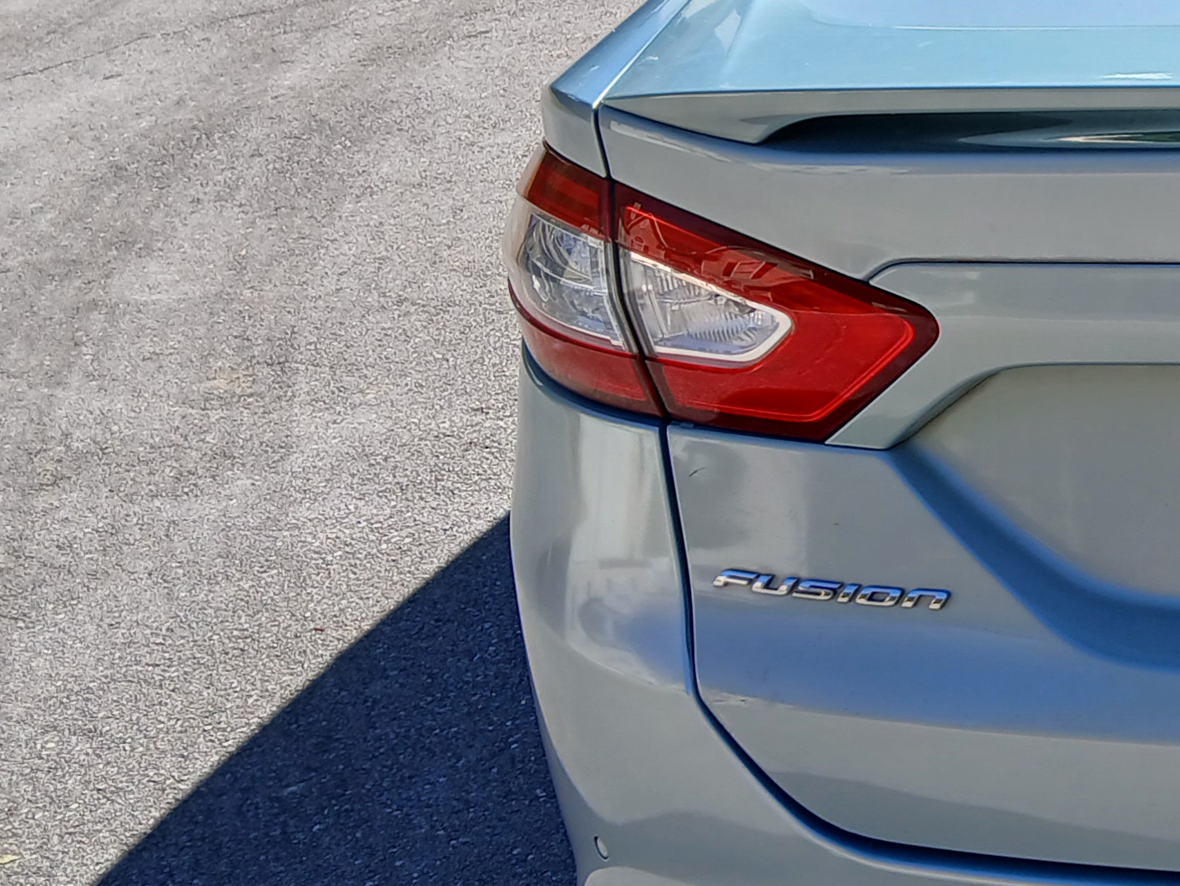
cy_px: 311
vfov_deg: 19.6
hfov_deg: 22.9
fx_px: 2557
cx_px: 1575
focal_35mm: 75
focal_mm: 3.98
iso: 20
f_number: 1.8
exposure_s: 1/316
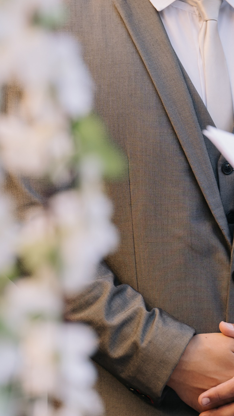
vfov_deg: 14.1
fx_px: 1676
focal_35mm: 152
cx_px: 201
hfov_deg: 8.0
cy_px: 115
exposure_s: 1/125
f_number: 2.8
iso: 800
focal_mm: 70
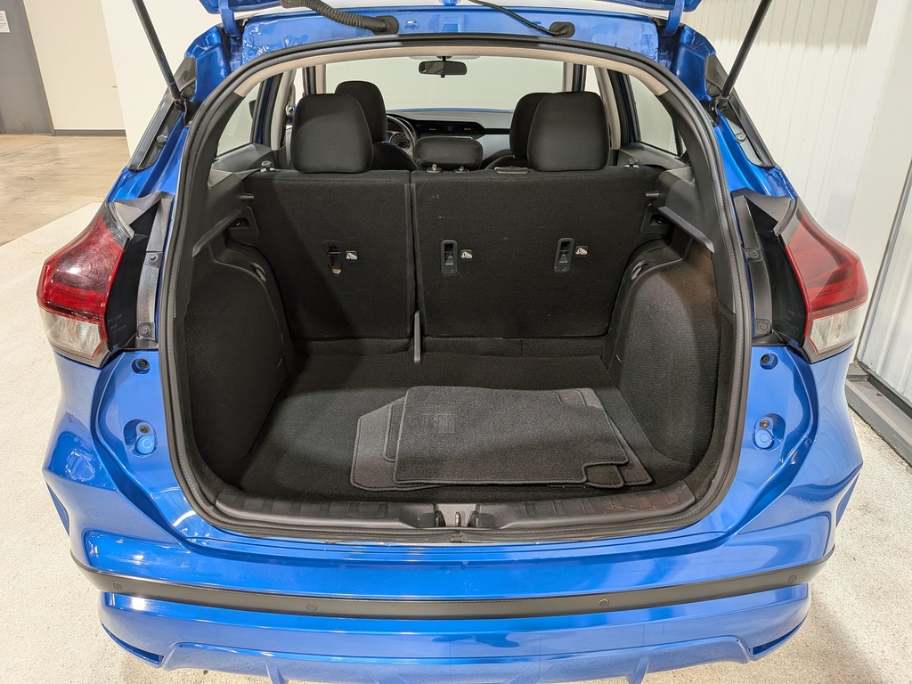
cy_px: 342
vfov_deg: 56.8
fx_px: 632
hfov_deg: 71.6
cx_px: 456
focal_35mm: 24
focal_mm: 4.53
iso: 153
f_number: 1.7
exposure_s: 1/120
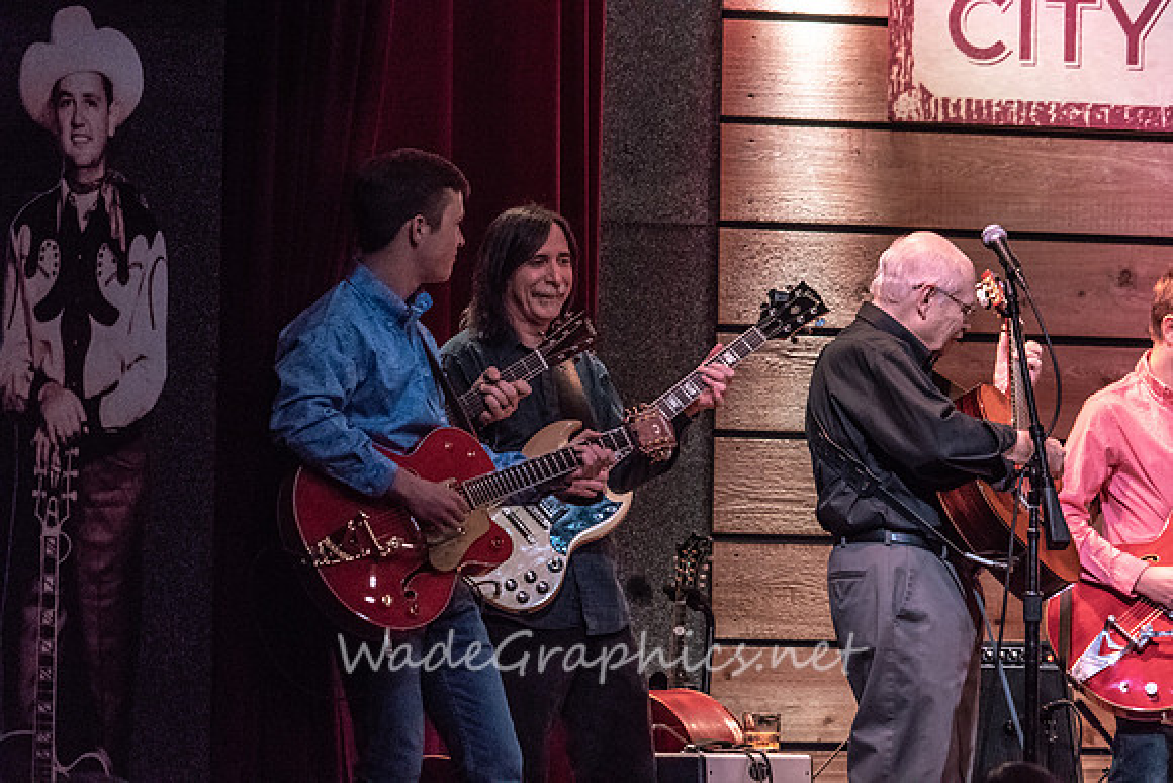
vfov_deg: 5.7
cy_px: 392
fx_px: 7821
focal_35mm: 240
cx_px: 586
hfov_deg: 8.6
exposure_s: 1/100
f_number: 8
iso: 6400
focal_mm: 240
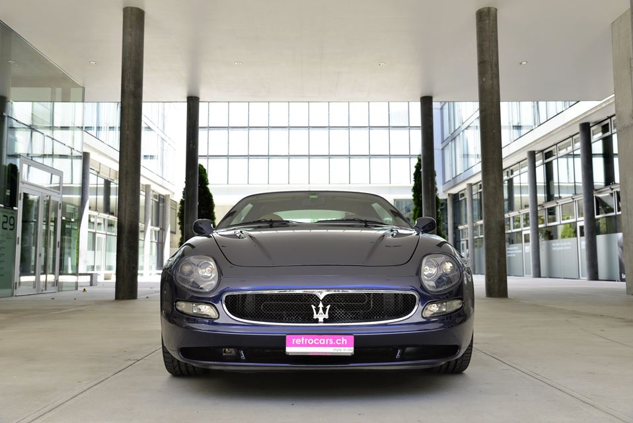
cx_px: 316
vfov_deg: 42.4
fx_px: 545
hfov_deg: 60.3
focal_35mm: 31
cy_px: 212
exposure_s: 1/200
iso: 400
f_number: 6.3
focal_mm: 31
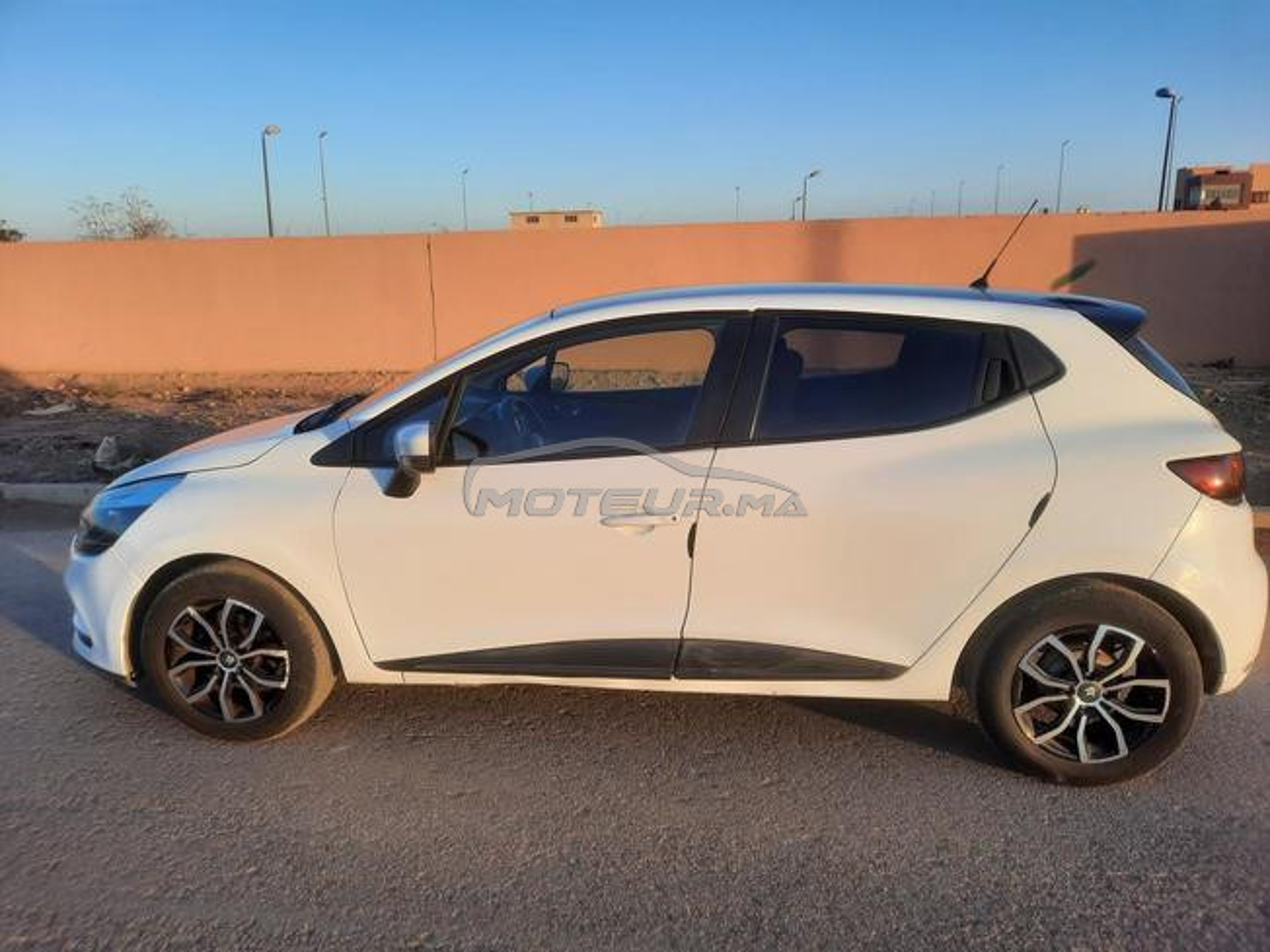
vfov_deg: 54.9
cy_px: 476
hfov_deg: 69.4
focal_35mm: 25
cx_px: 635
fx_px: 917
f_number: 2
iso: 32
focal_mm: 4.6
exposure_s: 1/212
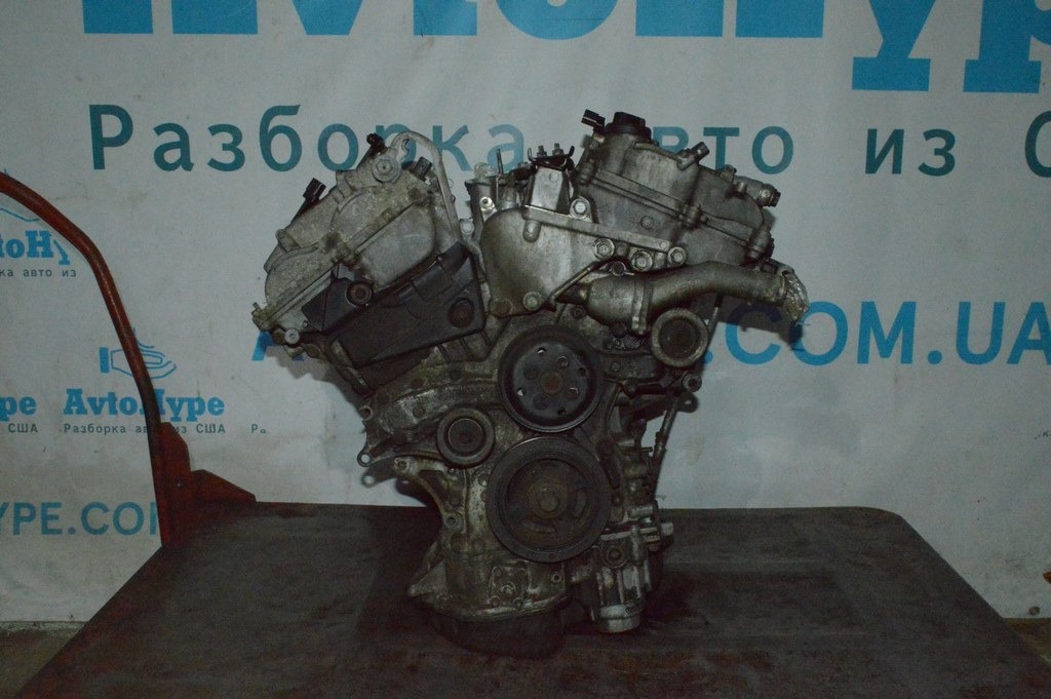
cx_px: 526
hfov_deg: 53.2
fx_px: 1050
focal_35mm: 36
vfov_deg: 36.8
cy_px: 350
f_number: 16
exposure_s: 1/200
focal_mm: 24
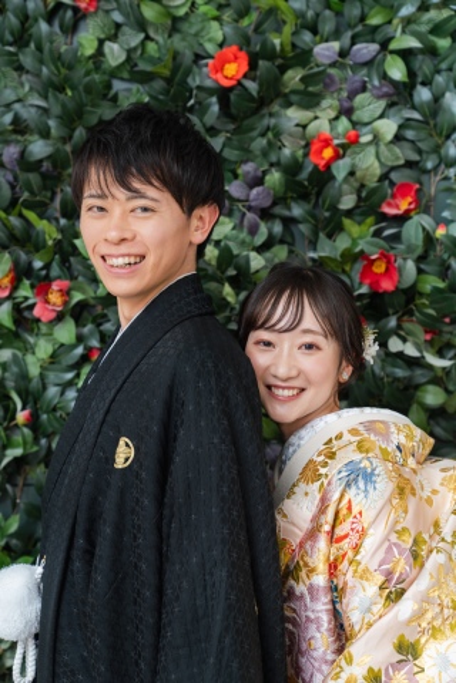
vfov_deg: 28.8
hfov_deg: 19.5
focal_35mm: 70
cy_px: 342
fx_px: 1330
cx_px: 228
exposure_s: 1/125
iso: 200
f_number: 4.5
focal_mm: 70
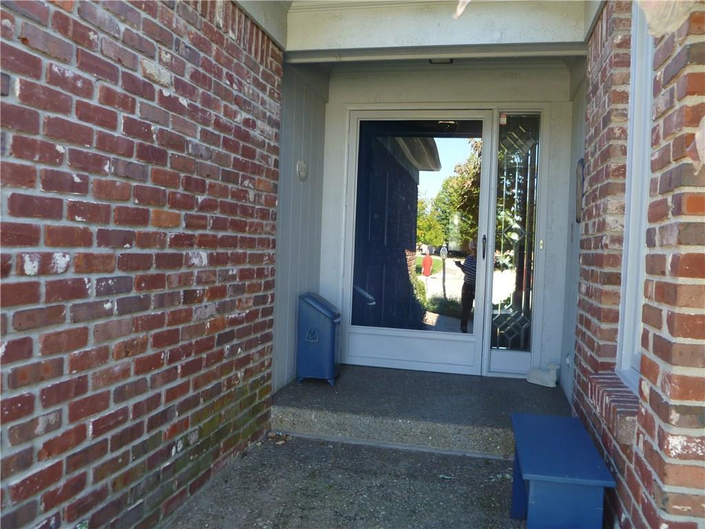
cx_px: 352
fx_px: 570
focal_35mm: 28
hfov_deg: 63.4
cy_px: 264
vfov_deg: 49.7
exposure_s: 1/30
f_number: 3.3
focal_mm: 5
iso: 100
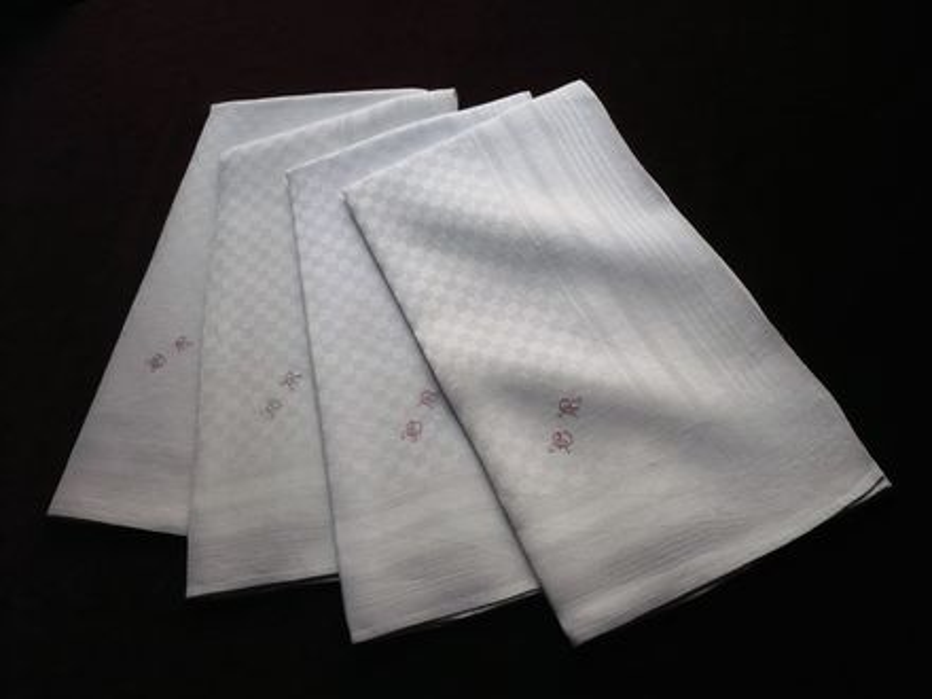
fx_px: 942
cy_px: 350
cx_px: 466
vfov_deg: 40.7
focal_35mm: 35
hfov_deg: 52.6
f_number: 2.8
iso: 400
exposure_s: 1/400
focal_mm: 5.8
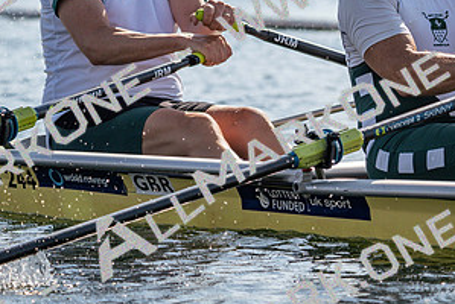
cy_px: 46
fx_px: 5124
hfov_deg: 5.1
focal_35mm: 405
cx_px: 405
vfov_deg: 3.4
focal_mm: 209
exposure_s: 1/1600
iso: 200
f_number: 5.6
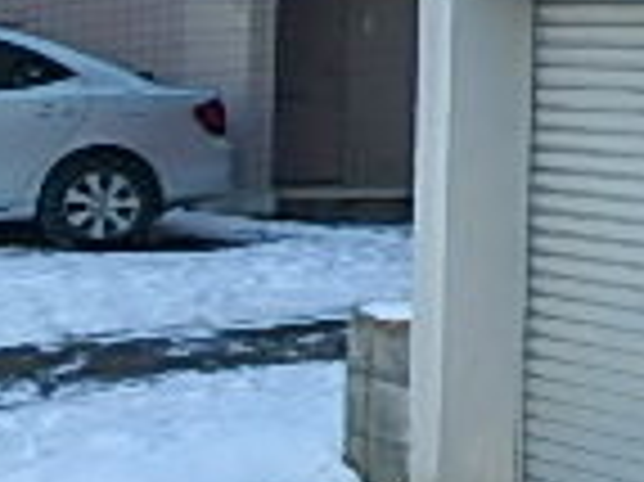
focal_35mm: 94
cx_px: 1342
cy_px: 221
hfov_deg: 15.7
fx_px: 1747
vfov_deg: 15.7
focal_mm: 3.7
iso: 125
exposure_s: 1/500
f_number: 3.5
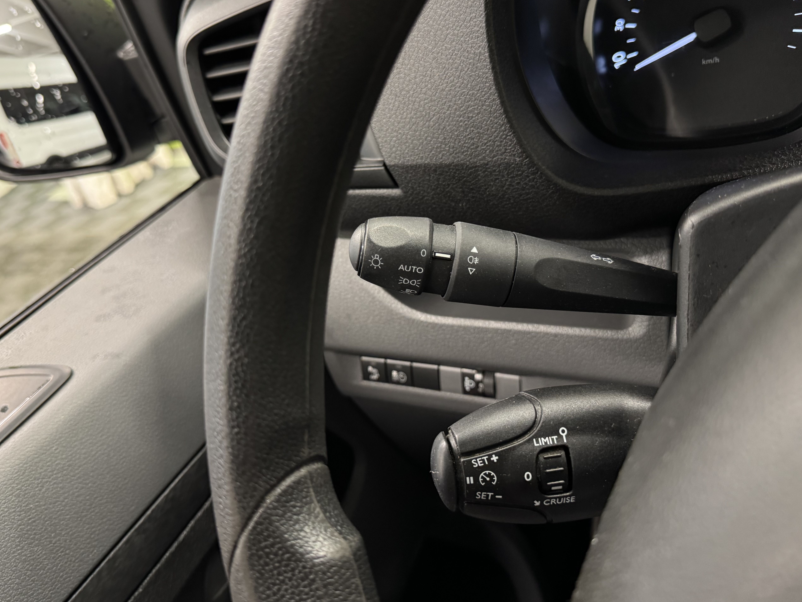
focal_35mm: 27
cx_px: 365
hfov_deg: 65.2
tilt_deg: -32.1
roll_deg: +22.9
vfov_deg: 51.3
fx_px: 626
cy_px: 269
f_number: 1.78
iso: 400
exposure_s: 1/50
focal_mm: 6.76
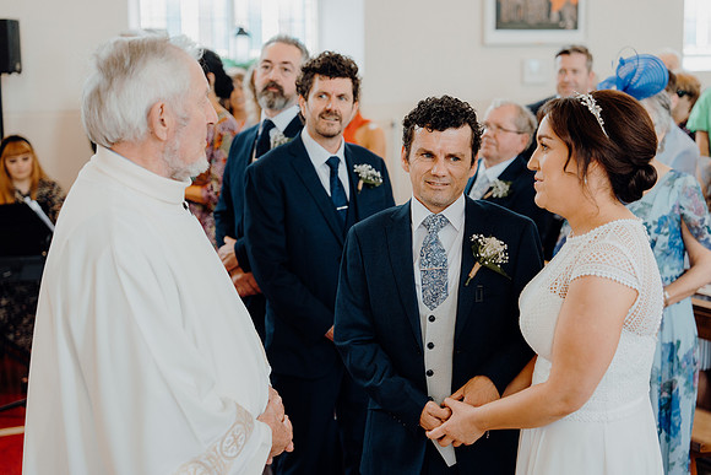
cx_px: 356
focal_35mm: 58
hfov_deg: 34.5
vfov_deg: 23.4
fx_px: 1146
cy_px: 238
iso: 800
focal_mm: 58
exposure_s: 1/200
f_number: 2.8
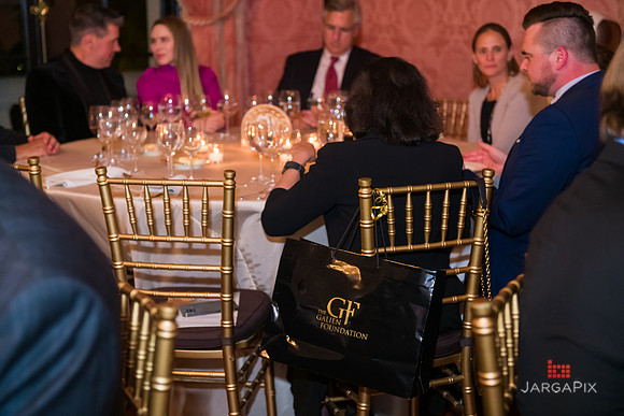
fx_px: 971
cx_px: 312
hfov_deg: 35.6
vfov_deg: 24.2
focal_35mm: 56
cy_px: 208
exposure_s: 1/100
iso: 3200
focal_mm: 56
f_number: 3.2
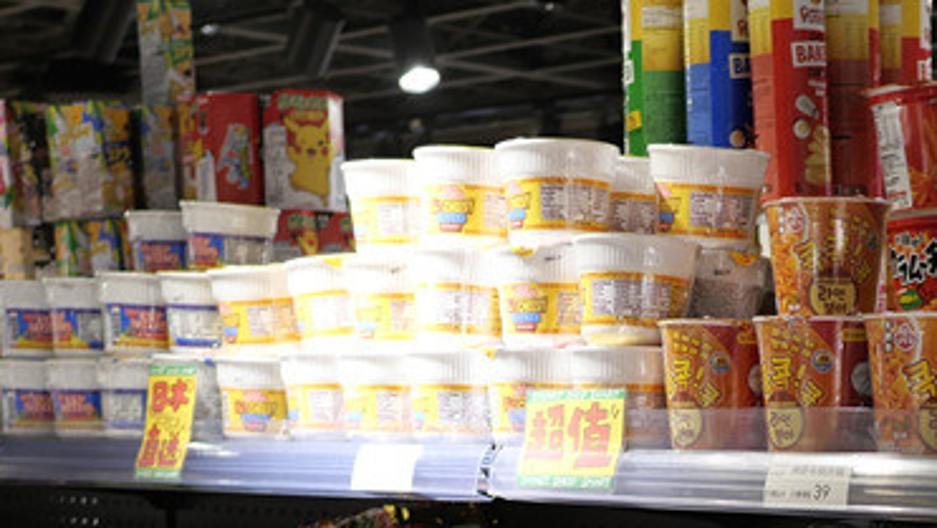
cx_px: 811
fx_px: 2187
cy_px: 793
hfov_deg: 23.6
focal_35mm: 88
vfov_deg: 13.0
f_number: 2
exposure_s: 1/125
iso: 200
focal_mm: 15
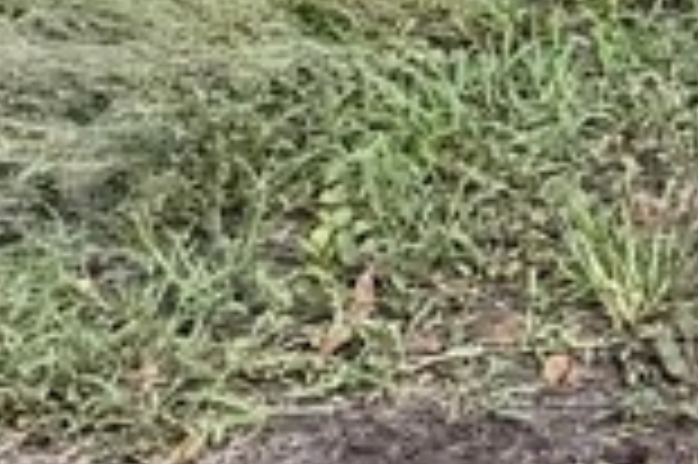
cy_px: -2532
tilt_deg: +13.0
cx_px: 1581
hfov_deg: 7.5
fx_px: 4997
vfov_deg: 4.1
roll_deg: +0.3
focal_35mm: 258
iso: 80
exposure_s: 1/567
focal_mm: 6.76
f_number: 1.78
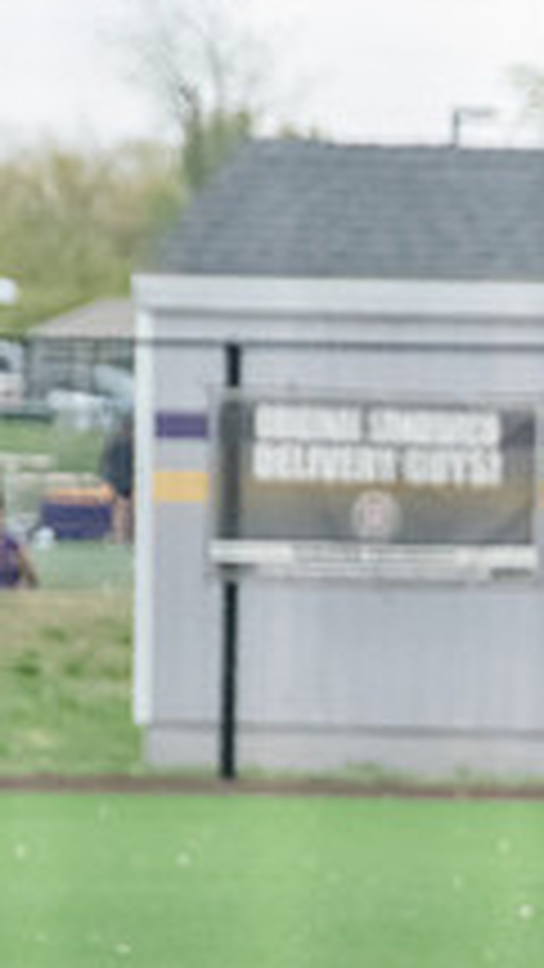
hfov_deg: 1.8
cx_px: 1110
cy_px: 732
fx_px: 16816
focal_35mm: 656
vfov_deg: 3.3
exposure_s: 1/1600
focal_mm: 155
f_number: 5.6
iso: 5000
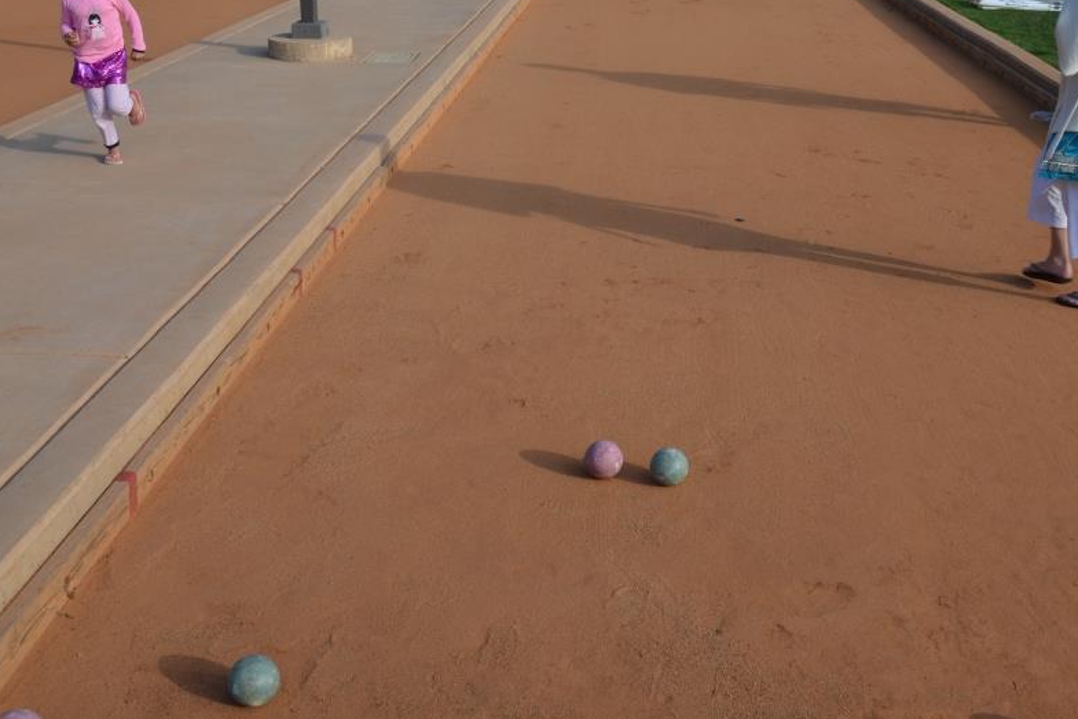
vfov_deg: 31.1
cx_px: 597
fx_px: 1288
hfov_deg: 45.4
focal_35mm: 43
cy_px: 291
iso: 160
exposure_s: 1/250
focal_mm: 22
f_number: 8
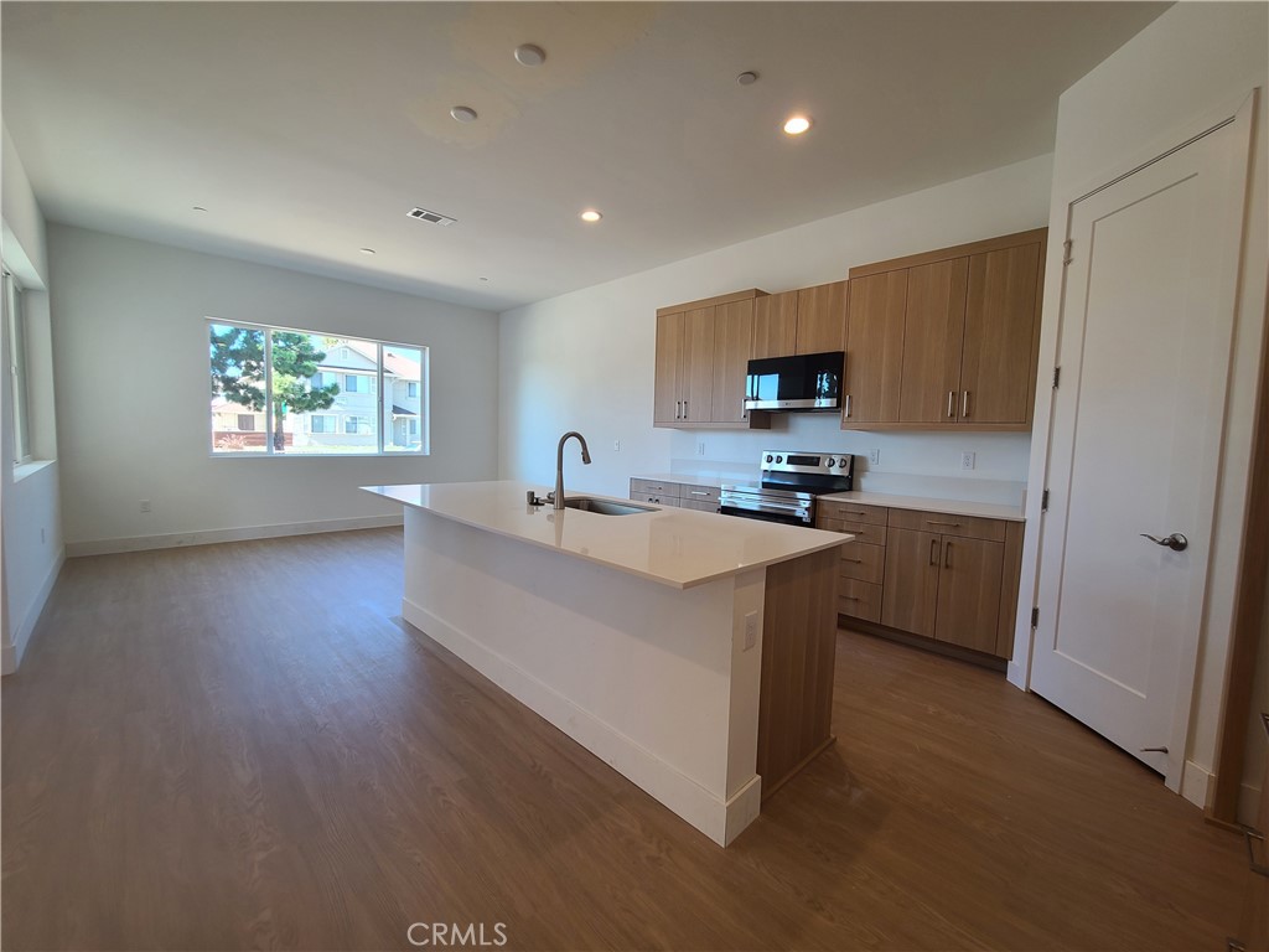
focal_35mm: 13
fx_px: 477
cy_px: 476
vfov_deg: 89.9
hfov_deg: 106.2
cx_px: 634
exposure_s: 1/60
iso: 80
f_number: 2.2
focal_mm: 2.2
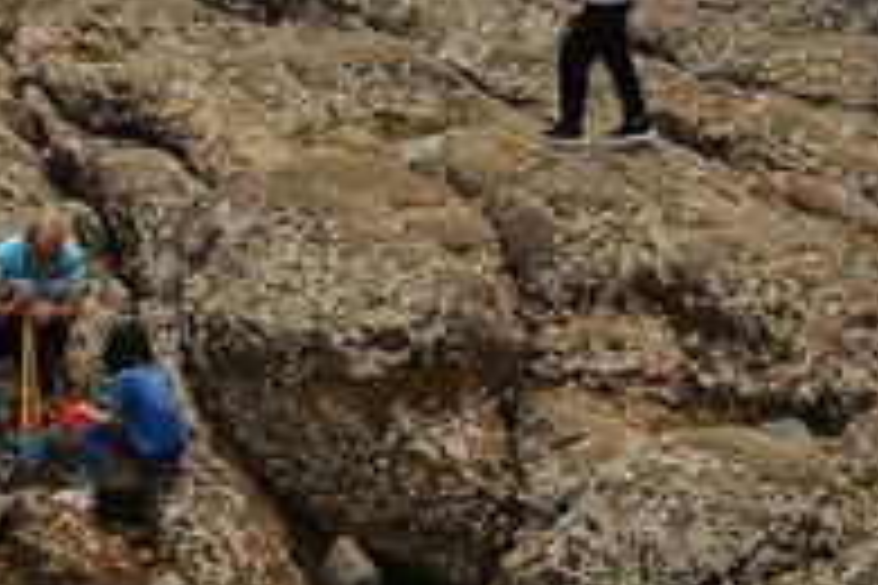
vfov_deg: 11.7
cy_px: -94
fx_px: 2805
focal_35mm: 115
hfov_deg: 16.2
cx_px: -455
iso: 200
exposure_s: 1/800
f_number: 5.6
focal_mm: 35
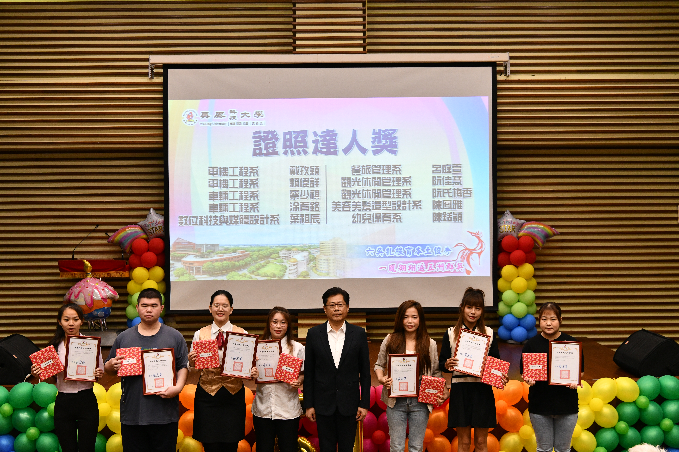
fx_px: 868
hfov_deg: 42.7
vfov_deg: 29.2
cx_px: 340
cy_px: 226
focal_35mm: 46
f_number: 8
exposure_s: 1/80
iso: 2200
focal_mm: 46
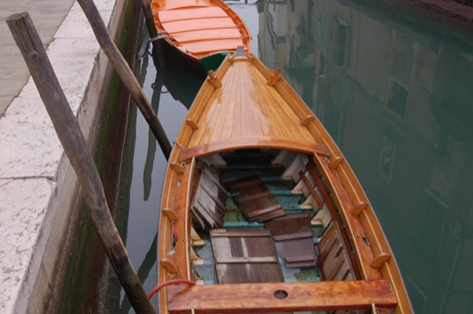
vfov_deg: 32.1
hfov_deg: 46.7
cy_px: 165
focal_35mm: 42
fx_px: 546
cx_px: 202
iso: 400
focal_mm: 23
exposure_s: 1/125
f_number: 5.6
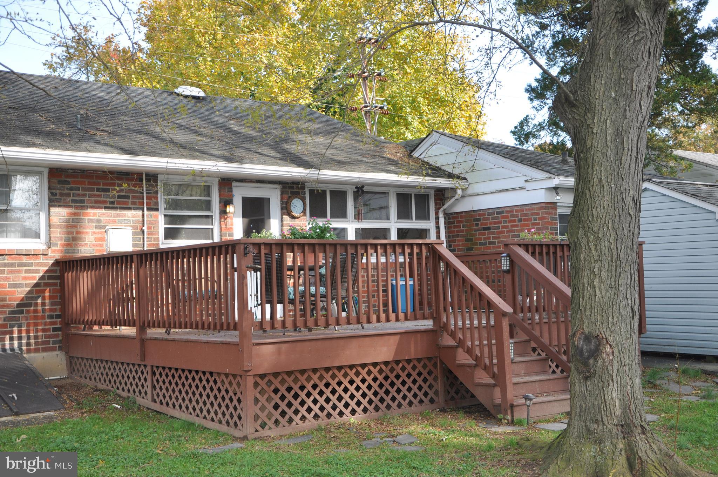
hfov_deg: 43.7
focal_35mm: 45
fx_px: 896
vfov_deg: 29.8
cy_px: 238
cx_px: 359
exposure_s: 1/200
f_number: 4.5
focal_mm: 30
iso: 200
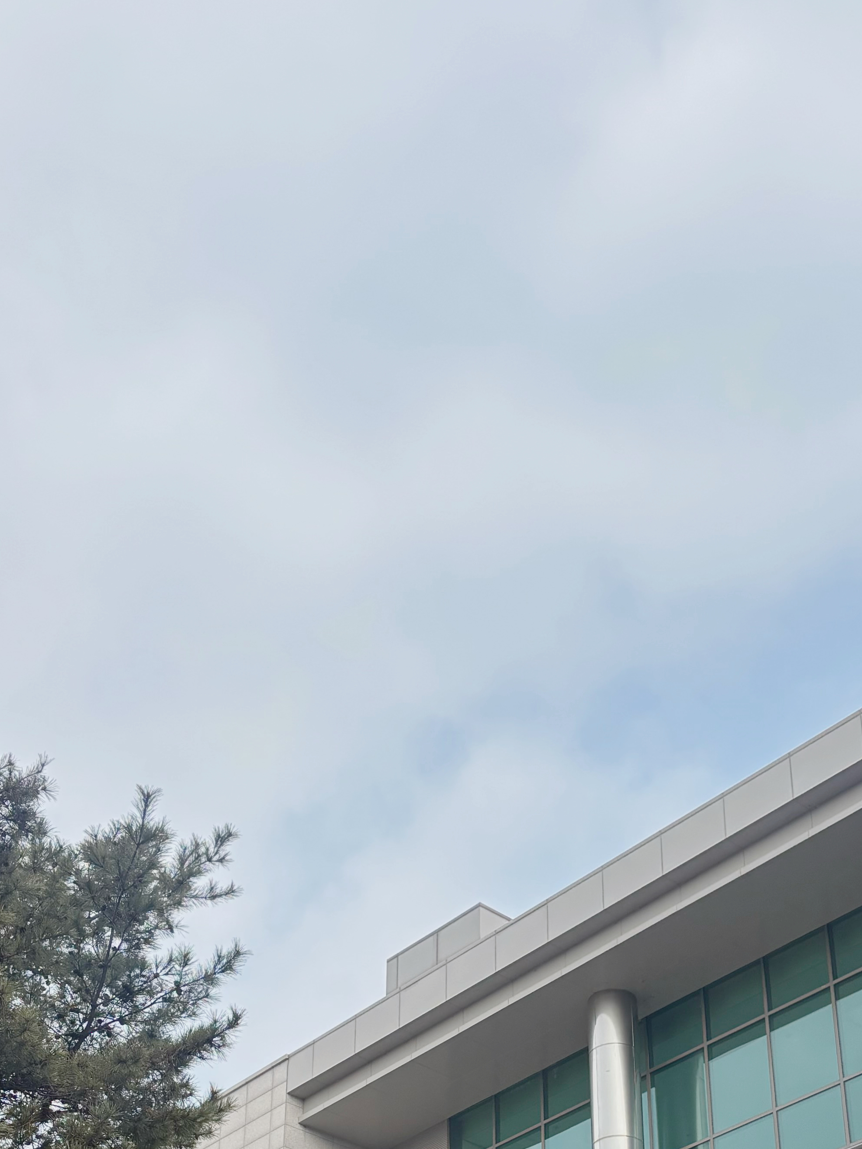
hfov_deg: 26.1
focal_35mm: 56
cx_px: 473
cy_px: 1136
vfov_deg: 31.8
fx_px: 1859
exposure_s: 1/1695
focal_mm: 5.96
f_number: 1.6
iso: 50
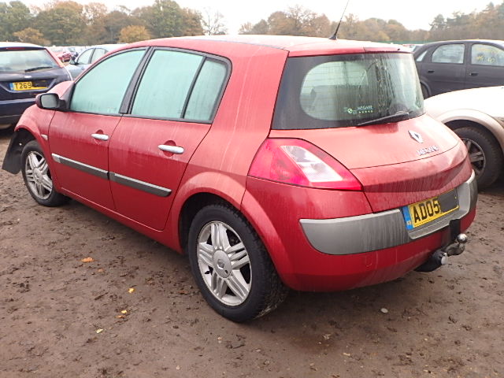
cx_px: 252
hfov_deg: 54.0
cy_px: 189
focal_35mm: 34
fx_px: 495
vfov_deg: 41.8
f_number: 4.9
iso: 200
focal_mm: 6
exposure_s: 1/80
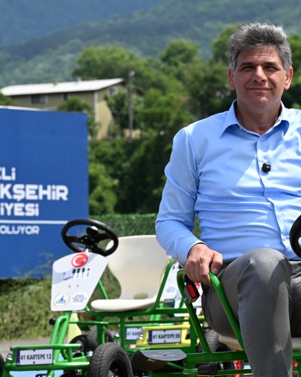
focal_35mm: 199
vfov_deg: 9.7
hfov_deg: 7.8
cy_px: 234
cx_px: 243
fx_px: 2216
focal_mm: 105
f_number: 8
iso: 400
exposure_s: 1/1000
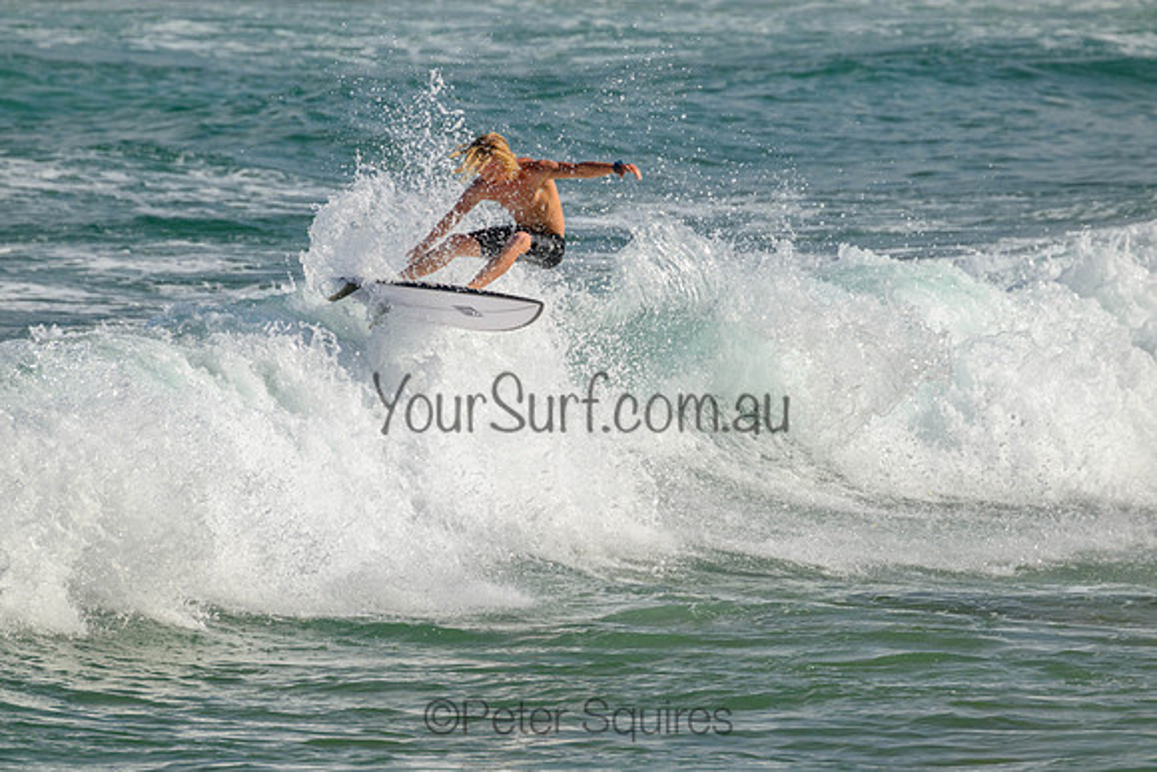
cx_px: 578
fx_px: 25716
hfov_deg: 2.6
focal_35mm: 800
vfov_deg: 1.7
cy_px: 386
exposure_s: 1/2000
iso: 640
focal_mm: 800
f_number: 11
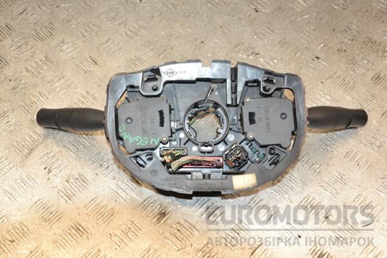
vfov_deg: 26.5
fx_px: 548
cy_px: 129
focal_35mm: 51
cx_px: 194
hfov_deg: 38.9
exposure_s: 1/200
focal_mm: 34
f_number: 5.6
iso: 800
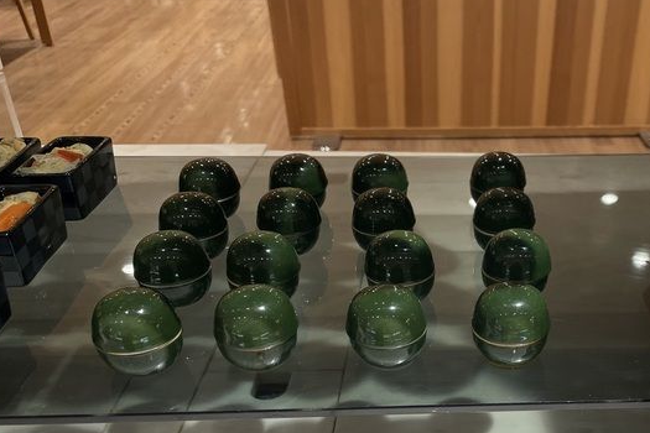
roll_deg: -1.4
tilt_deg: -33.8
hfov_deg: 44.8
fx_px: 758
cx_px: 490
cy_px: 347
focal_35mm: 42
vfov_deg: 31.1
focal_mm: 4.2
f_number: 1.6
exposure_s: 1/100
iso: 50
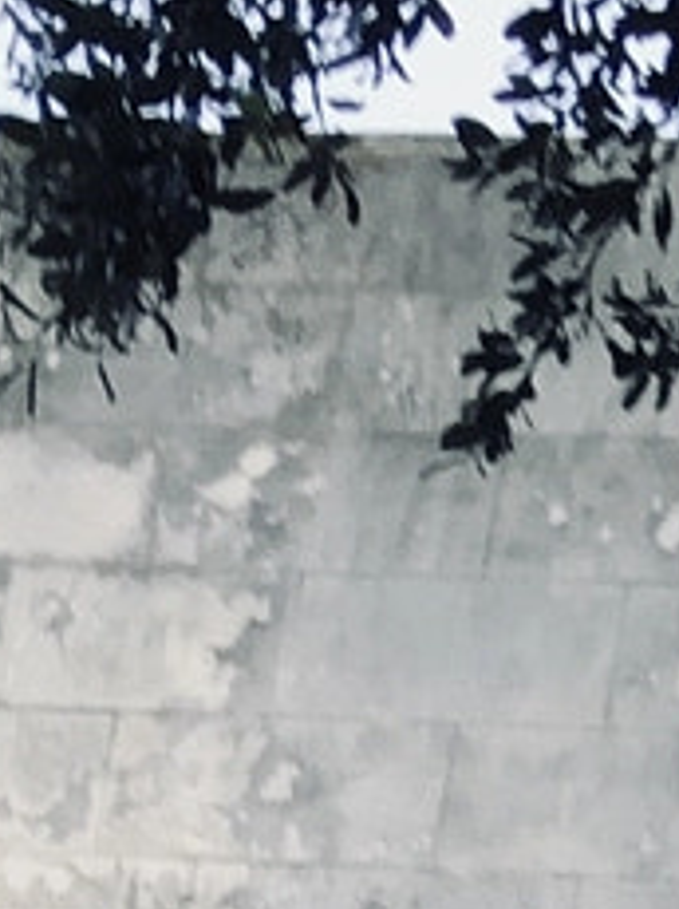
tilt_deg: +10.9
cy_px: 3019
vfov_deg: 8.0
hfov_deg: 7.1
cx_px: -687
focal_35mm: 202
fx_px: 5293
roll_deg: -12.1
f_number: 2.2
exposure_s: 1/121
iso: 32
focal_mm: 4.15
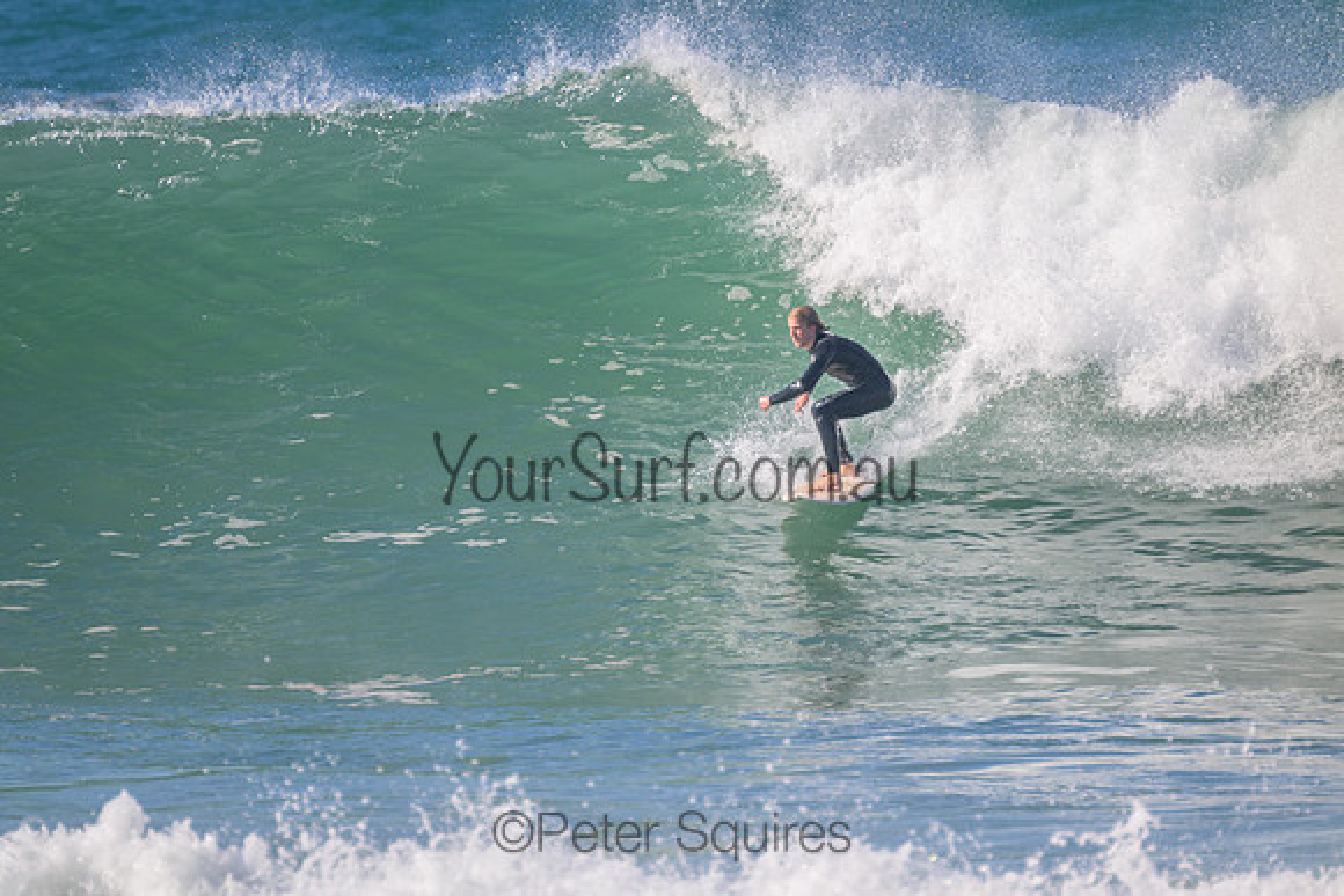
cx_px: 672
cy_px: 448
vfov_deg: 1.7
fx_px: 29872
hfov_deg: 2.6
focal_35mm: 800
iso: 500
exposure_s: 1/800
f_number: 11
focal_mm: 800
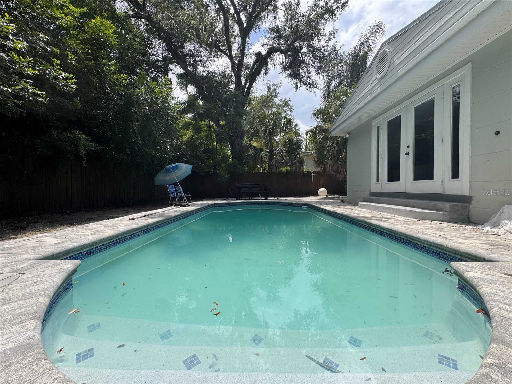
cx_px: 256
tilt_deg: +0.0
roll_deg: +0.4
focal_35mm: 14
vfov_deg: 85.7
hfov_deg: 102.1
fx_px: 207
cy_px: 192
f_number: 2.2
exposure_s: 1/1126
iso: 50
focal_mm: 2.22
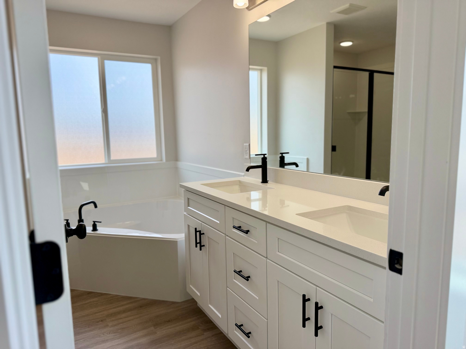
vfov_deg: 56.8
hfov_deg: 71.6
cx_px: 233
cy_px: 174
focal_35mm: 24
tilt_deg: -5.5
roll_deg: +0.6
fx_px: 323
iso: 100
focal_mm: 6.76
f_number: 1.78
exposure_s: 1/1230
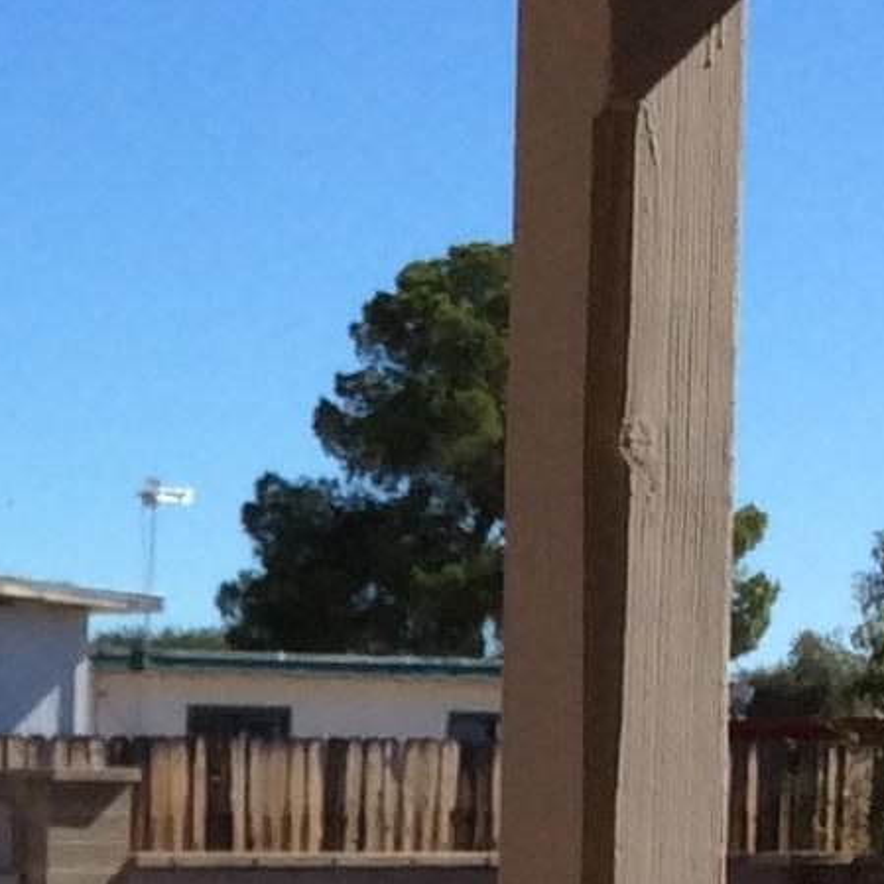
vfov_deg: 10.4
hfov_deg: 10.5
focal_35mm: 163
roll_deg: -0.9
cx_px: -315
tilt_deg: -5.6
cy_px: 1299
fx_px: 4709
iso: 32
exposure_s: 1/1908
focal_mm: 3.3
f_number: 2.4
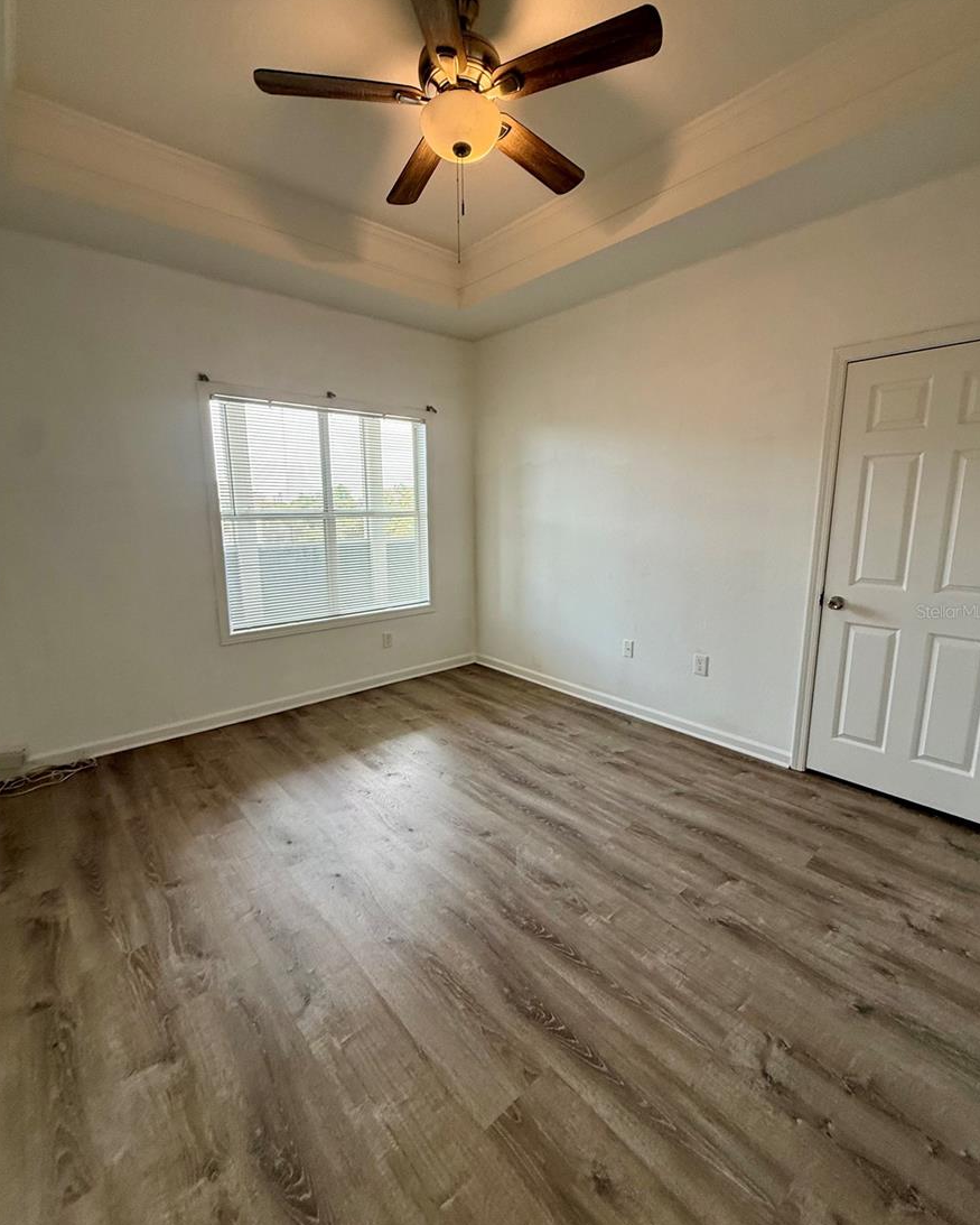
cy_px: 611
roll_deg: -0.6
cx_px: 492
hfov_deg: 84.1
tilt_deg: -10.6
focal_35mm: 15
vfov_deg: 96.8
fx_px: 544
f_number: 2.2
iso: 80
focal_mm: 2.22
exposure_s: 1/99
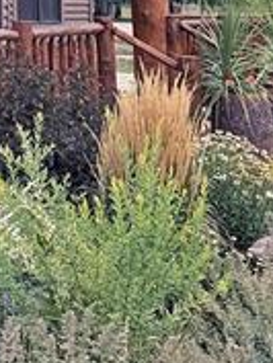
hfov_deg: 12.9
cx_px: -220
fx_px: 1092
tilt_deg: +5.0
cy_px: -113
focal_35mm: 104
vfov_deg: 17.7
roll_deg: -0.4
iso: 100
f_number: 1.78
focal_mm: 6.76
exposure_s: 1/3425
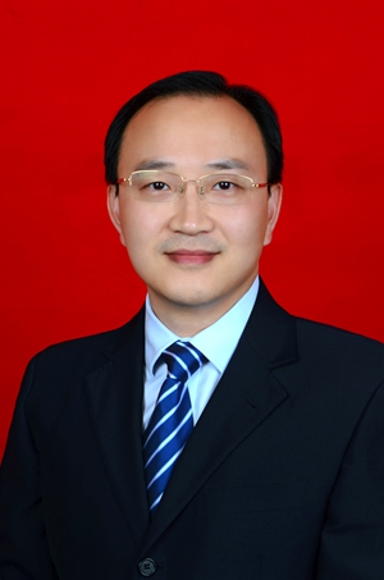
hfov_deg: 14.6
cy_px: 290
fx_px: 1495
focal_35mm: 93
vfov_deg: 22.0
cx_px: 192
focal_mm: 62
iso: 100
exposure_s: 1/60
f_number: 11
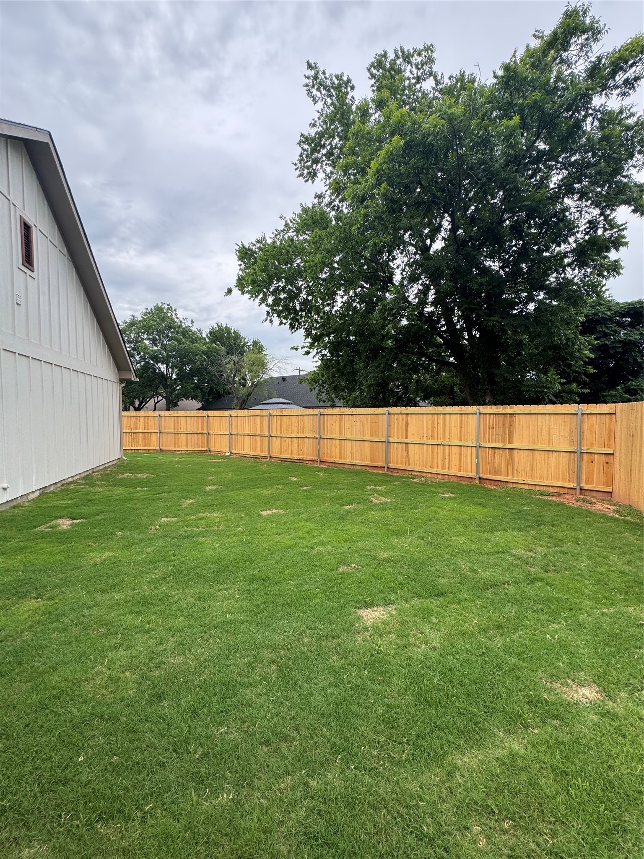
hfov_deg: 85.7
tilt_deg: +0.3
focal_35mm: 14
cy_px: 430
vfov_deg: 102.1
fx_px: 347
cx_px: 322
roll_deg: +0.4
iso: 40
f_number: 2.2
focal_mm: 2.22
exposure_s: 1/351
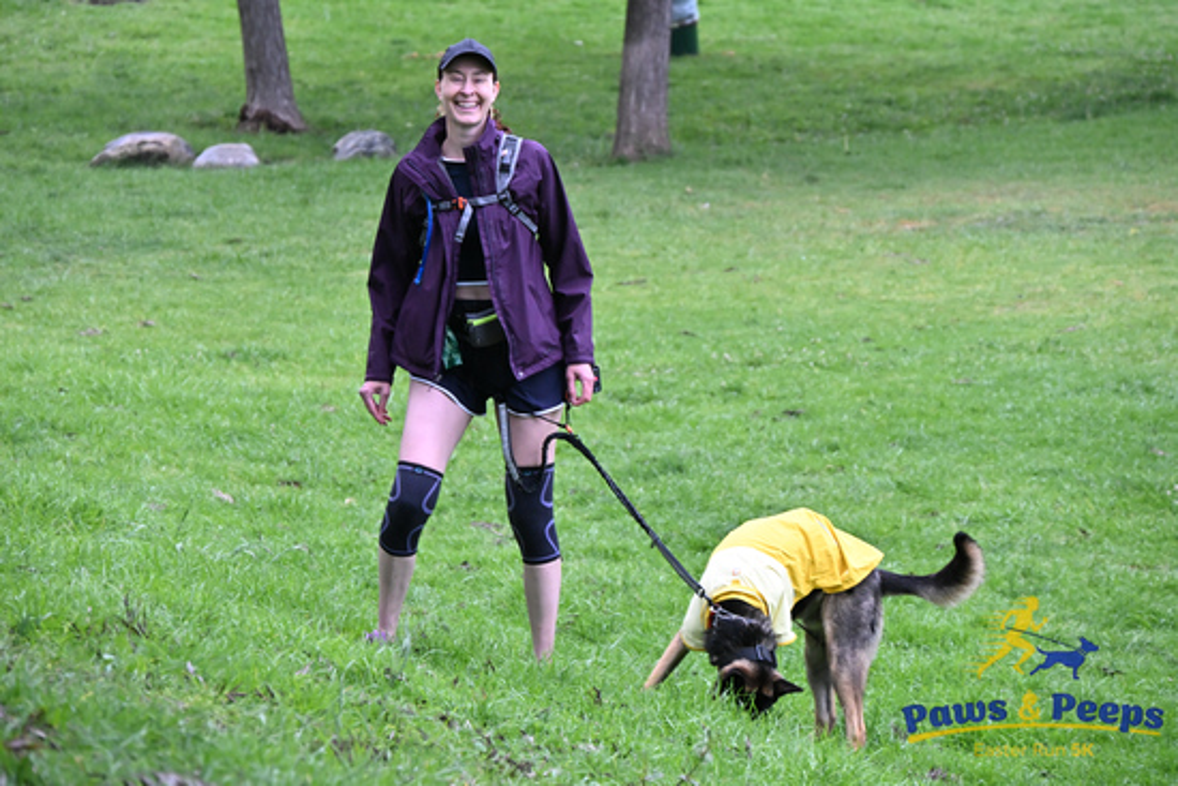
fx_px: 5564
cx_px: 589
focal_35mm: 170
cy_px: 393
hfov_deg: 12.1
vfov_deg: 8.1
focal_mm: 170
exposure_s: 1/125
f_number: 8
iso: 4000
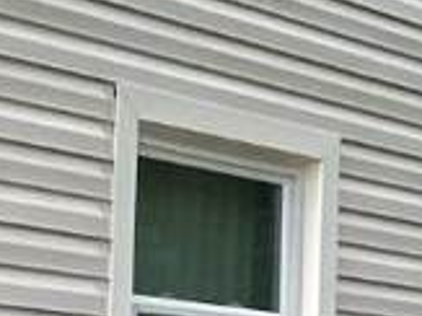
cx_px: 1067
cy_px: 513
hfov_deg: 8.7
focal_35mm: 204
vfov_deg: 7.1
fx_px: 2485
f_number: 1.8
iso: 100
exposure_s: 1/121
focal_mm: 4.25
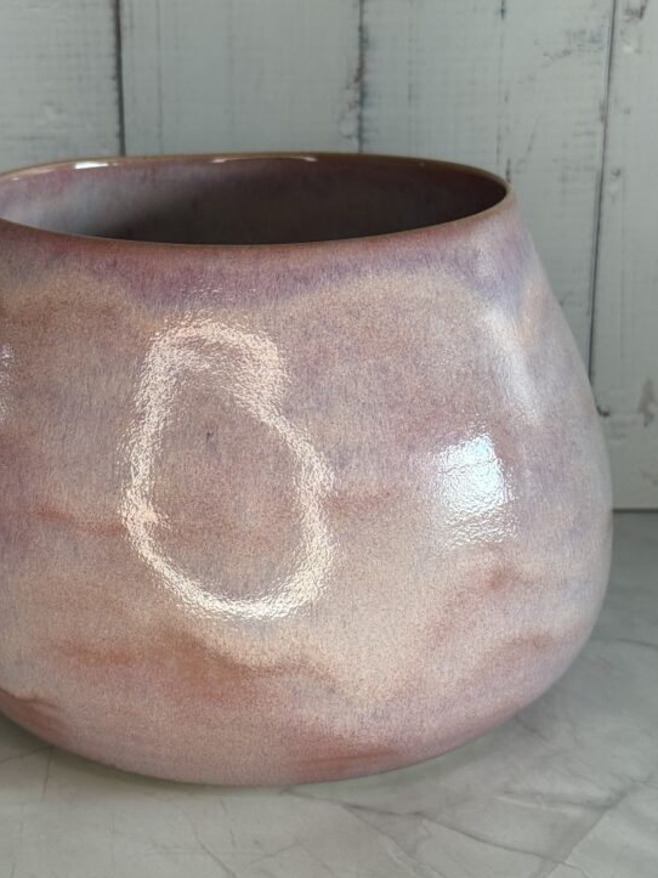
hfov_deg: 21.6
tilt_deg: -20.1
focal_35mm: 68
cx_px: 261
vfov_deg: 28.5
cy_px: 493
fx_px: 1724
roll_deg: -0.1
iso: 64
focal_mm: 6.76
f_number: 1.78
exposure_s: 1/171
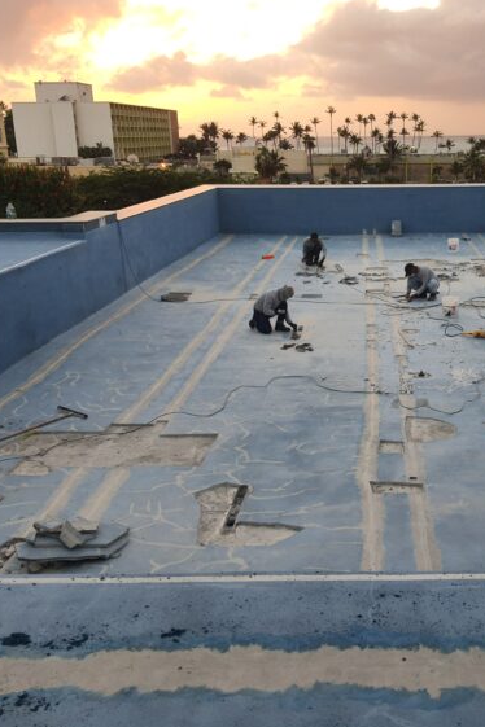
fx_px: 748
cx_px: 379
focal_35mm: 37
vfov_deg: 51.9
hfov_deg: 35.0
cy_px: 363
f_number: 1.7
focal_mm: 4.32
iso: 50
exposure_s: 1/137
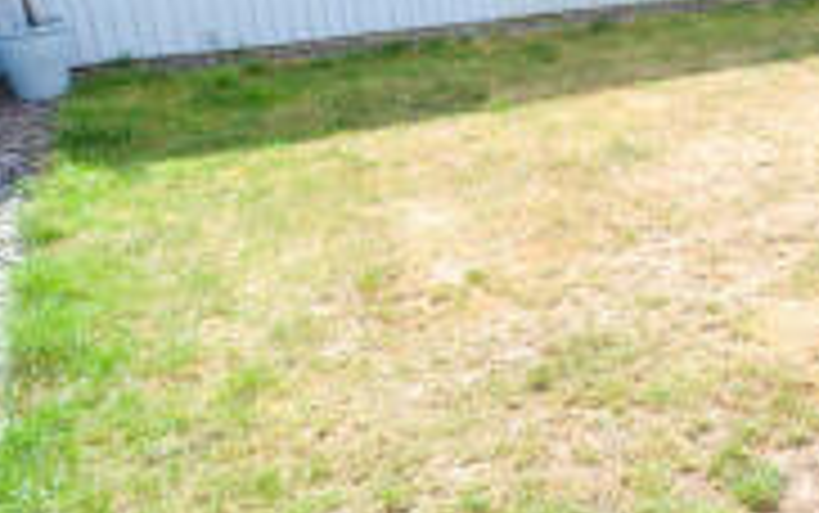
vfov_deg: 31.1
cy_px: 88
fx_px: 893
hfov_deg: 40.7
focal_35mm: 40
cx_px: 878
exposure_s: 1/200
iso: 100
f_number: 7.1
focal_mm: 10
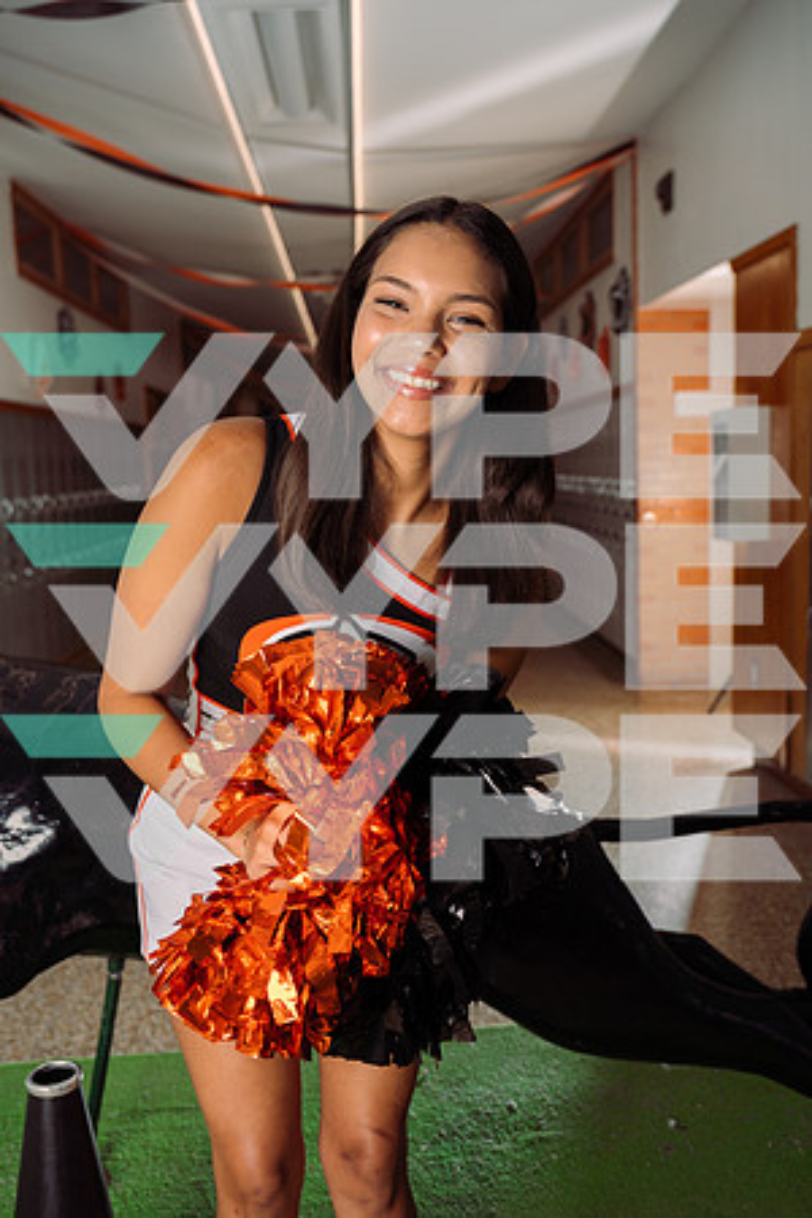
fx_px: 1184
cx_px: 406
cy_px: 609
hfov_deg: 37.9
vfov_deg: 54.4
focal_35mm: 35
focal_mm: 35
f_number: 4.5
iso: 125
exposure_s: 1/250
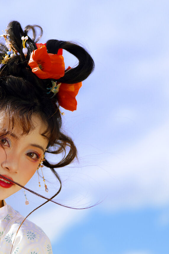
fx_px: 1169
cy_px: 248
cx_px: 21
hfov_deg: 8.2
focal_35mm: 166
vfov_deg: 12.3
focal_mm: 79
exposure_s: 1/1000
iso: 100
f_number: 2.8
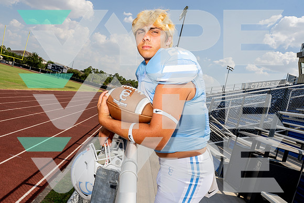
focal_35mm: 27
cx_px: 149
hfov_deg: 66.4
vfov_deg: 47.2
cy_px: 101
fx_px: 232
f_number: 11
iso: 125
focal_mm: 24
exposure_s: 1/250
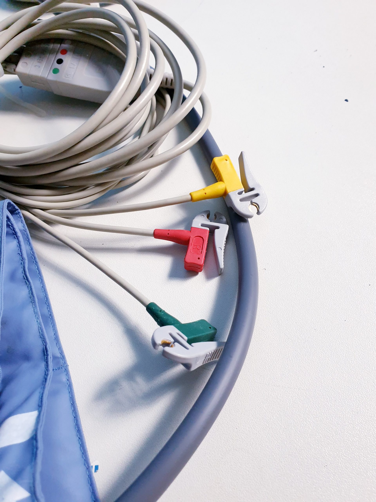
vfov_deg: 67.3
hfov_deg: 53.1
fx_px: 377
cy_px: 251
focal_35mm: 26
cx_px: 188
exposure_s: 1/100
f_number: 2.4
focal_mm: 4.3
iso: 250
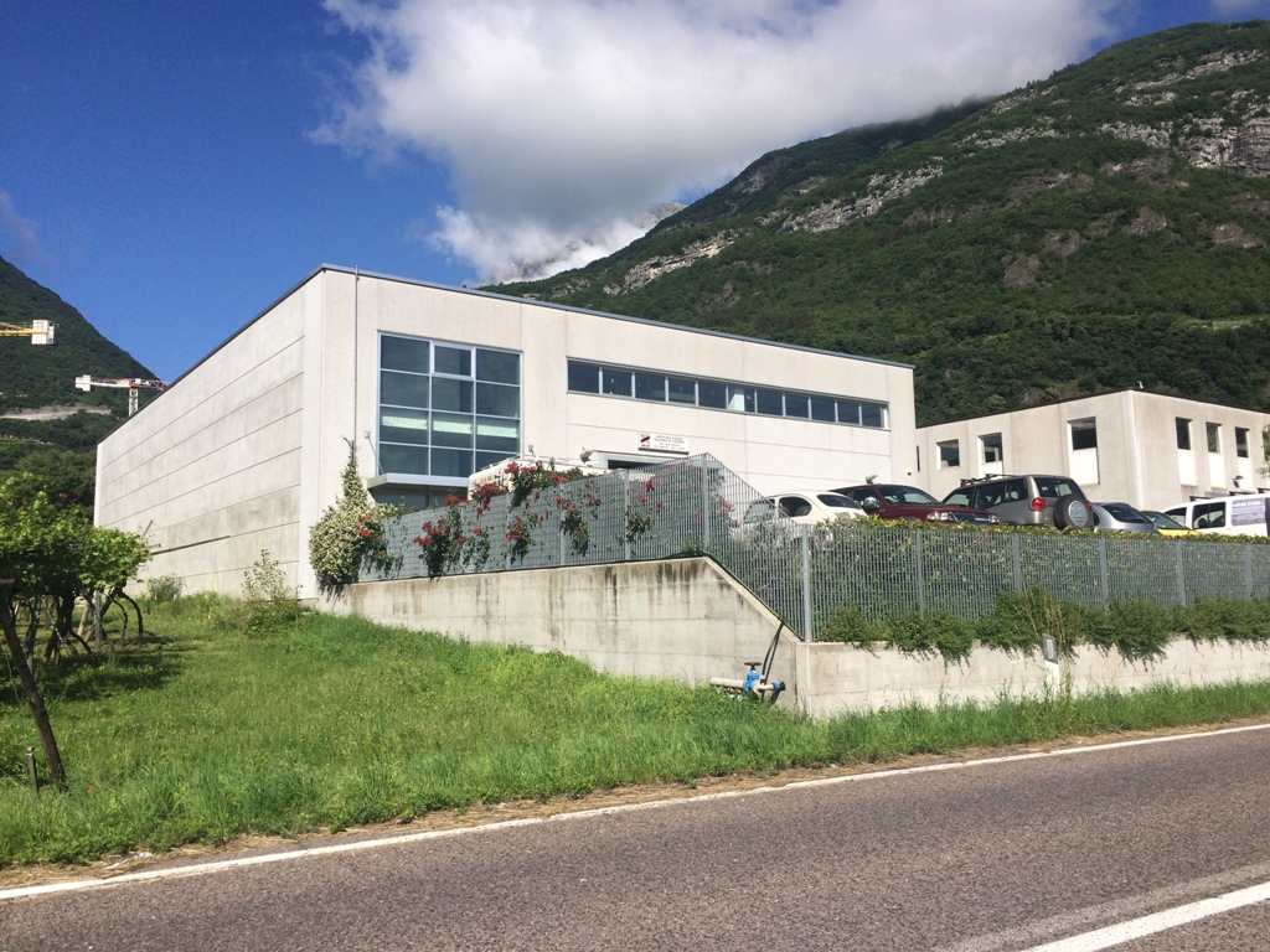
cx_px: 635
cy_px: 476
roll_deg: -0.2
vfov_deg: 48.2
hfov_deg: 61.7
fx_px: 1064
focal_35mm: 29
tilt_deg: +6.2
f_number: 2.2
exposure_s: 1/3425
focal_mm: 4.15
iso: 32
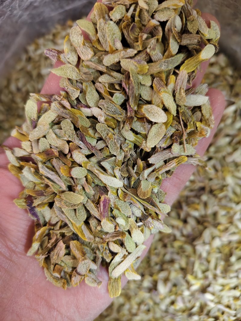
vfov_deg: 73.9
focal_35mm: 23
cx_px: 120
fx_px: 214
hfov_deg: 58.9
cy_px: 160
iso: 992
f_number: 1.88
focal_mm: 5.56
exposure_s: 1/33.3
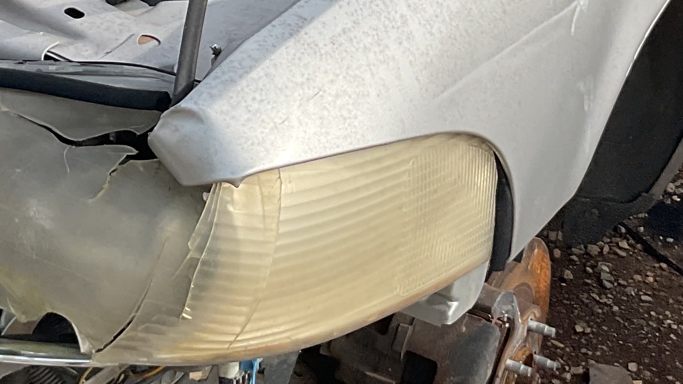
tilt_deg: -17.9
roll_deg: -4.7
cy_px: -76
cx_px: 496
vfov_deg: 12.7
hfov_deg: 22.7
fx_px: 1684
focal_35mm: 93
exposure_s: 1/978
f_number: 1.8
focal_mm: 3
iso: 16
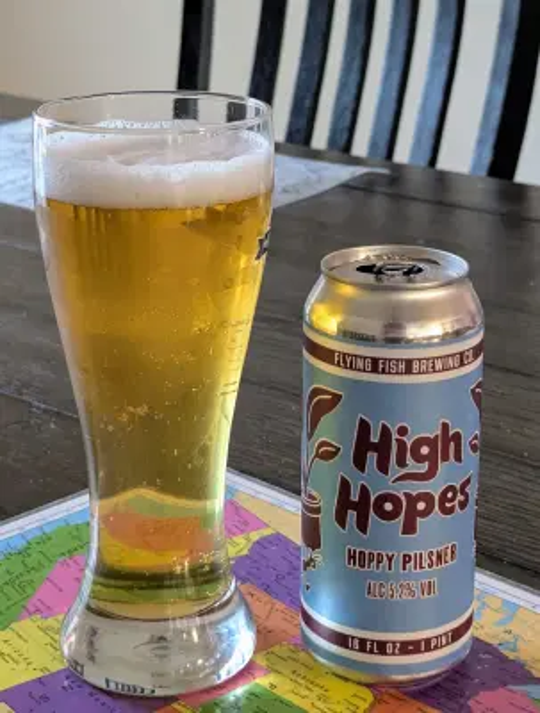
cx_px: 270
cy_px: 356
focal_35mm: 48
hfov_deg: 30.4
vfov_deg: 39.5
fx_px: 992
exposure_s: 1/40
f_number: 1.85
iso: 810
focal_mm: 6.81
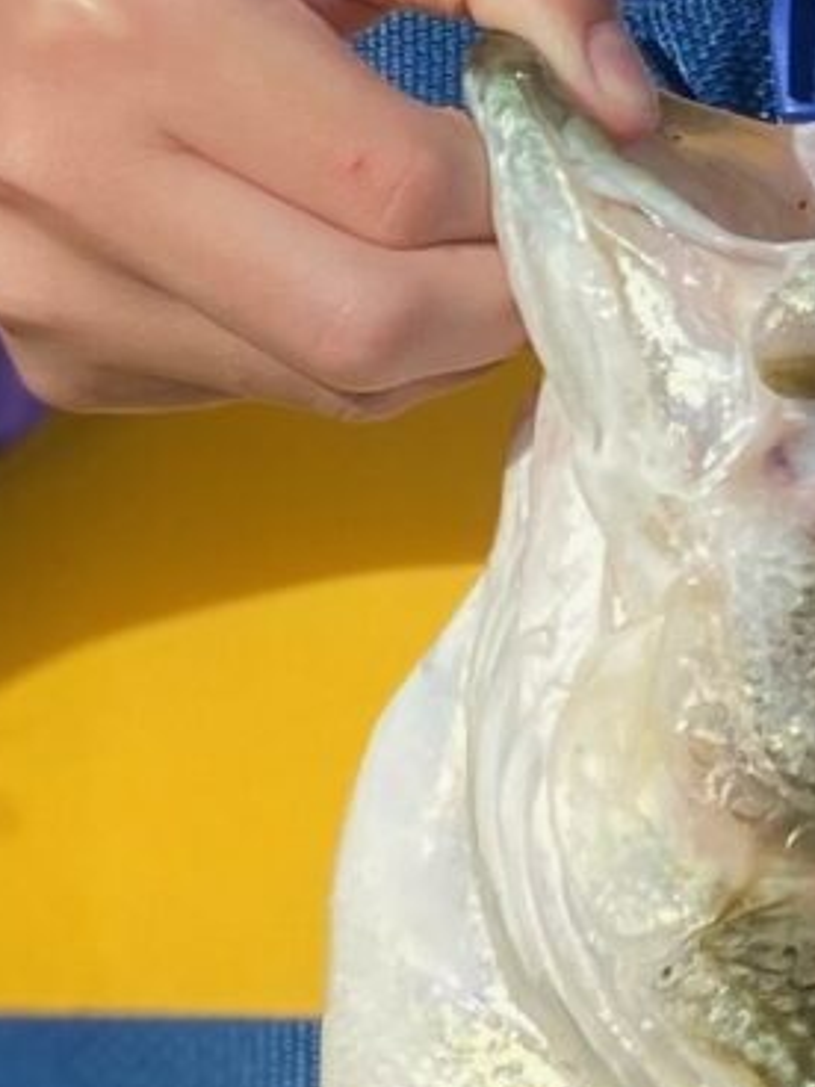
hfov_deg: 7.9
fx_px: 5682
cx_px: 1538
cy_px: -50
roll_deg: +1.1
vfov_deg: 10.8
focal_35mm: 181
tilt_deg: -1.5
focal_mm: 4.25
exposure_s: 1/2755
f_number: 1.8
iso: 32
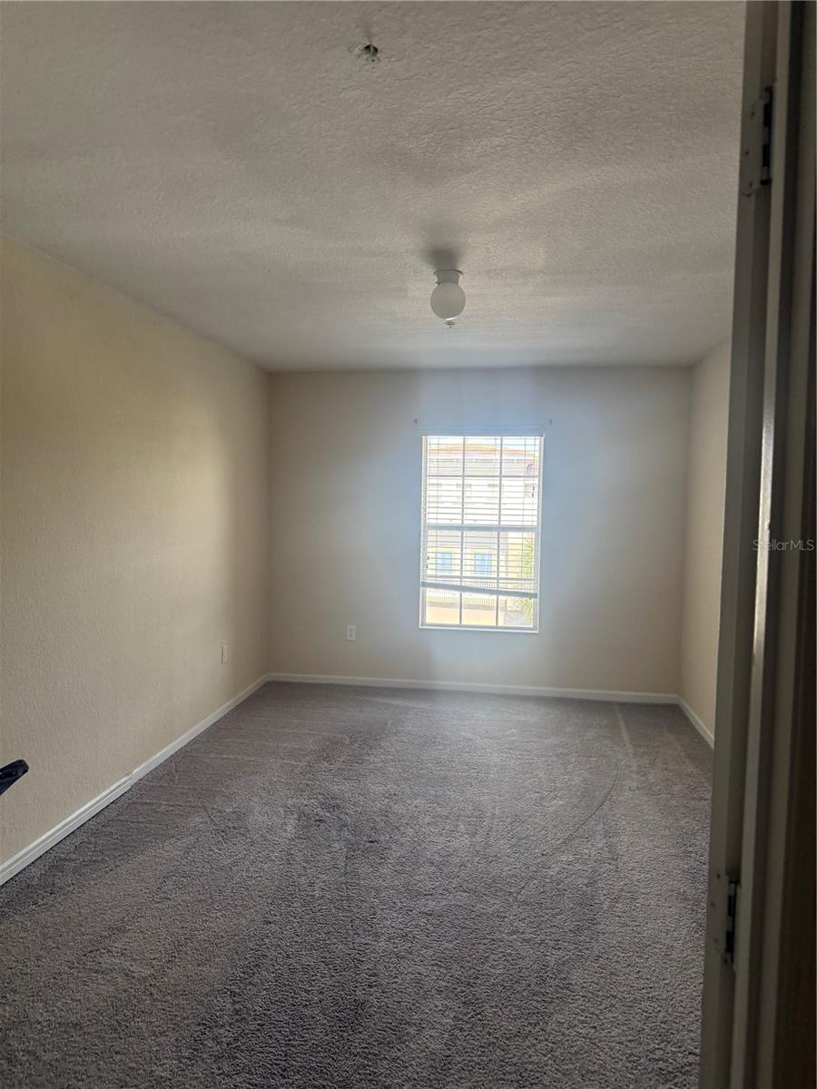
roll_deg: -0.9
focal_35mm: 24
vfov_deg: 71.6
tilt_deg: -2.7
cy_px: 544
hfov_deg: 56.8
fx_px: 755
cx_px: 408
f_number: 1.78
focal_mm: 6.76
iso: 200
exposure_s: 1/232
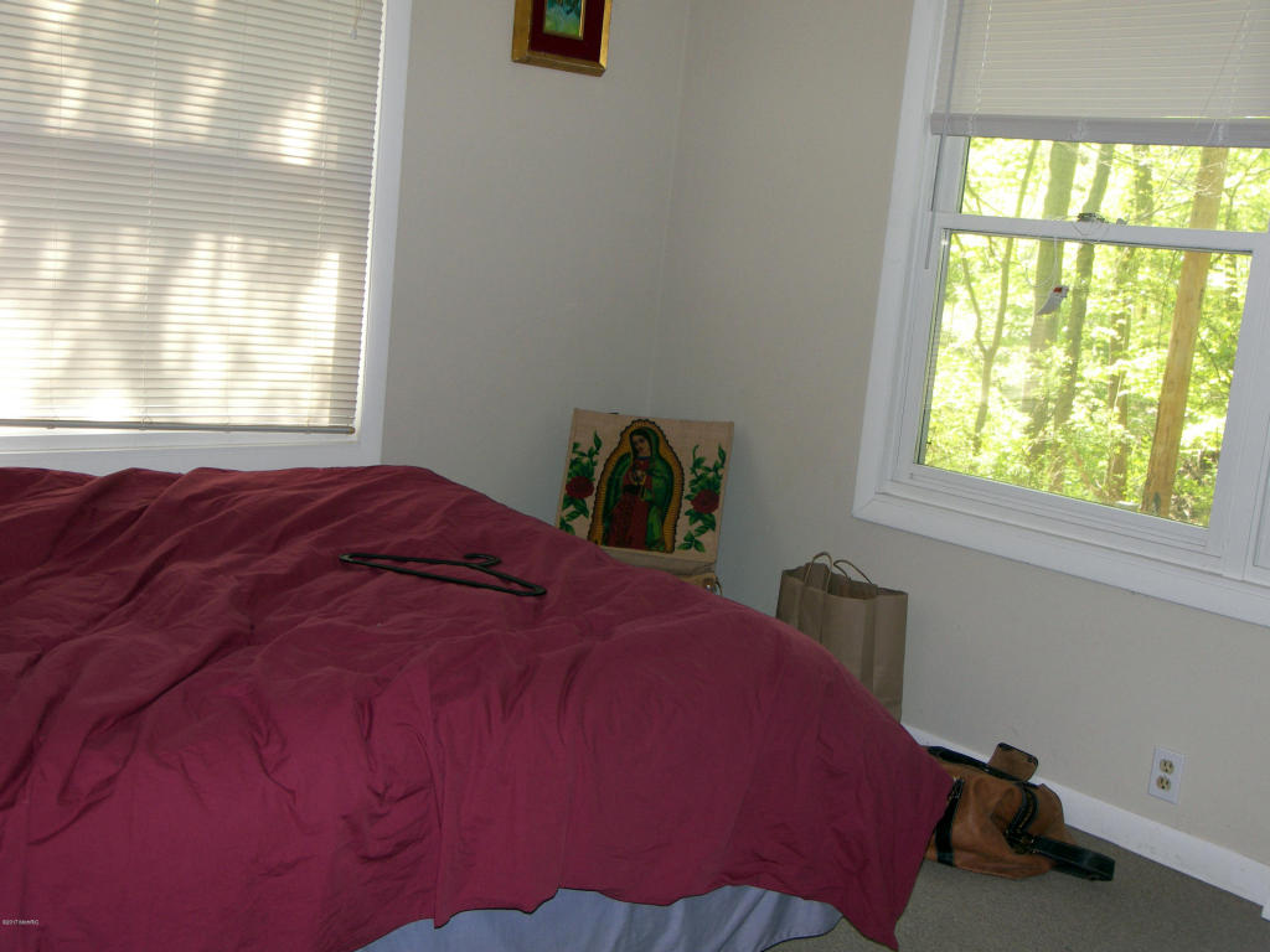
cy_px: 476
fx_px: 1541
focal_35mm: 42
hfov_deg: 44.8
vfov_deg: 34.3
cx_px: 635
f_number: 3.2
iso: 100
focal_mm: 8.8
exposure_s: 1/40
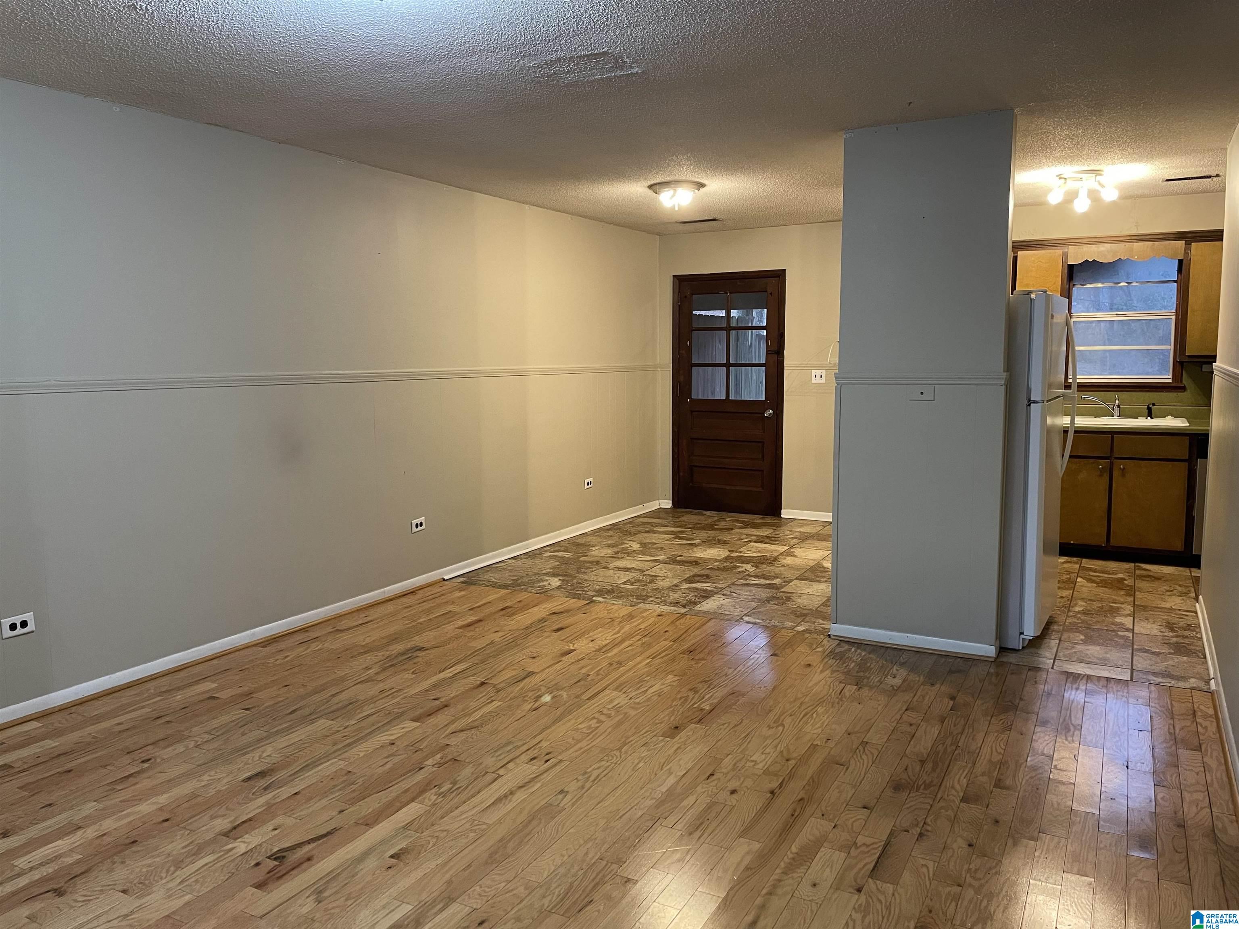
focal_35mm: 26
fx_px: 931
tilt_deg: -5.4
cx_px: 620
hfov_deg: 67.3
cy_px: 464
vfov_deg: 53.1
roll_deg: +0.5
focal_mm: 4.2
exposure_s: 1/60
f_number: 1.6
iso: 320
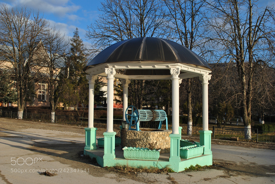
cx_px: 138
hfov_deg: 49.5
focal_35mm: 39
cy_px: 92
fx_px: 298
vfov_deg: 34.3
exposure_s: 1/250
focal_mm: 26
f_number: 10
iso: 200
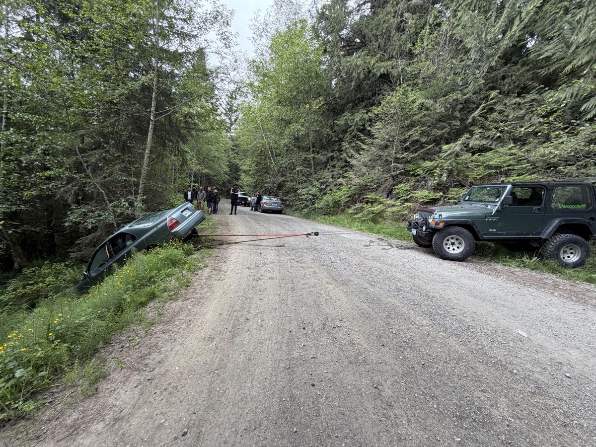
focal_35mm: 14
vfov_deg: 85.7
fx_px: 241
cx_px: 298
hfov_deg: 102.1
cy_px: 224
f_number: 2.2
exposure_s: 1/121
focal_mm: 2.22
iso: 125
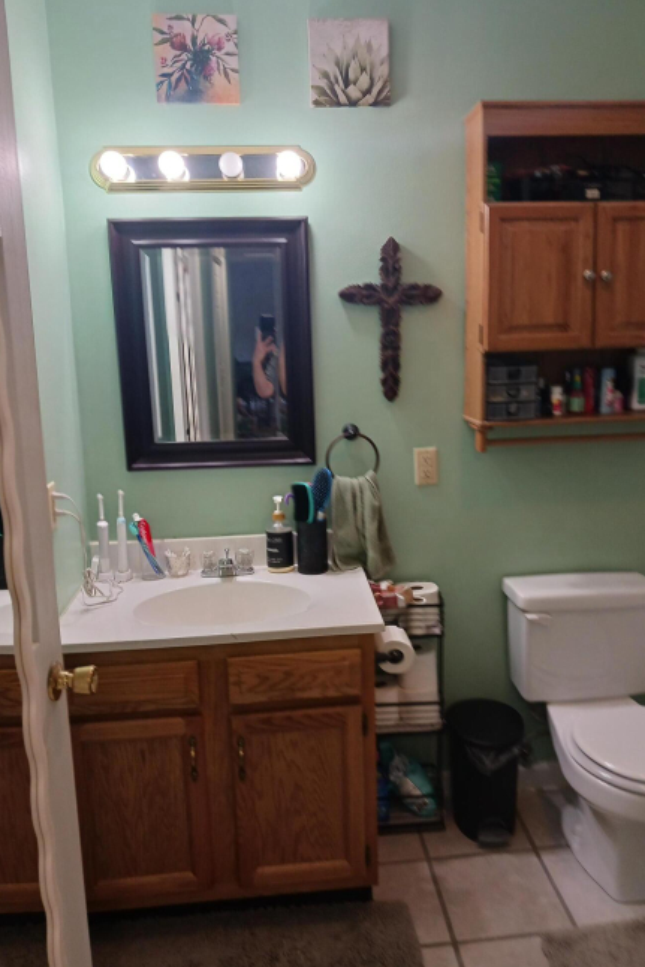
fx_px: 779
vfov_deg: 63.6
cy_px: 481
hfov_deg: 45.0
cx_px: 341
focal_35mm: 29
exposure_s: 1/60
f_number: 1.8
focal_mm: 4
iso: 200
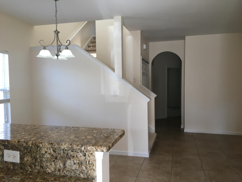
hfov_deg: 61.7
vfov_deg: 48.2
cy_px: 91
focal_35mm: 29
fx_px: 203
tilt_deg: -1.9
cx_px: 121
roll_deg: +0.6
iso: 25
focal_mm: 4.15
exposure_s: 1/30
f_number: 2.2
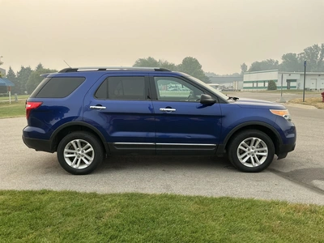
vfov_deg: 49.7
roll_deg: +1.1
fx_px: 262
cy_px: 122
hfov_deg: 63.4
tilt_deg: -4.0
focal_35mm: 28
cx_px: 162
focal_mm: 3
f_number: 1.8
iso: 25
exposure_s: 1/691
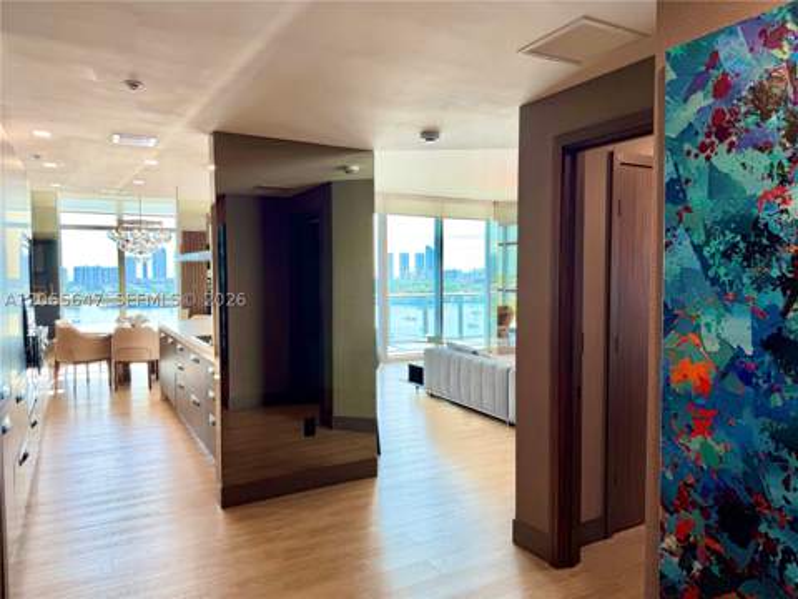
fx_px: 553
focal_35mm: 24
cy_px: 300
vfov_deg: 56.8
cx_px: 399
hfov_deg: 71.6
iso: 64
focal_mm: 6.76
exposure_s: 1/218
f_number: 1.78
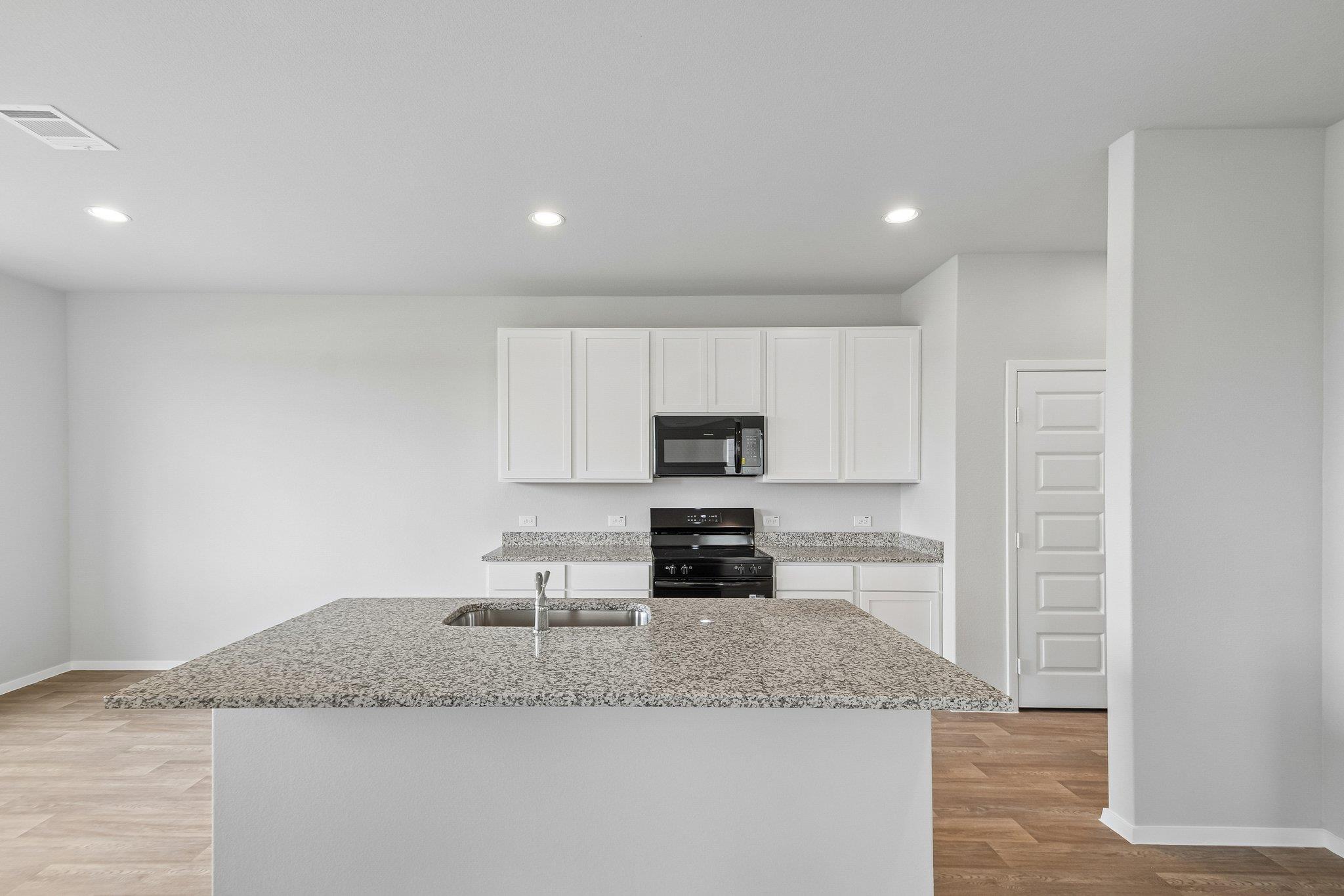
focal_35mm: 15
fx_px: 560
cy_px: 448
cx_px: 672
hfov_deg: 100.4
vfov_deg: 77.3
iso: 400
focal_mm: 10
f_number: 8
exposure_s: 1/30
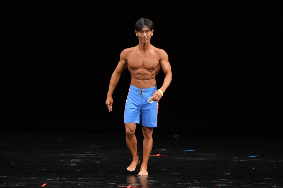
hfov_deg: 7.2
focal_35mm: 285
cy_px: 94
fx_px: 2239
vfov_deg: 4.8
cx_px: 142
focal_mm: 190
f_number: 5.6
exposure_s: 1/400
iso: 3200
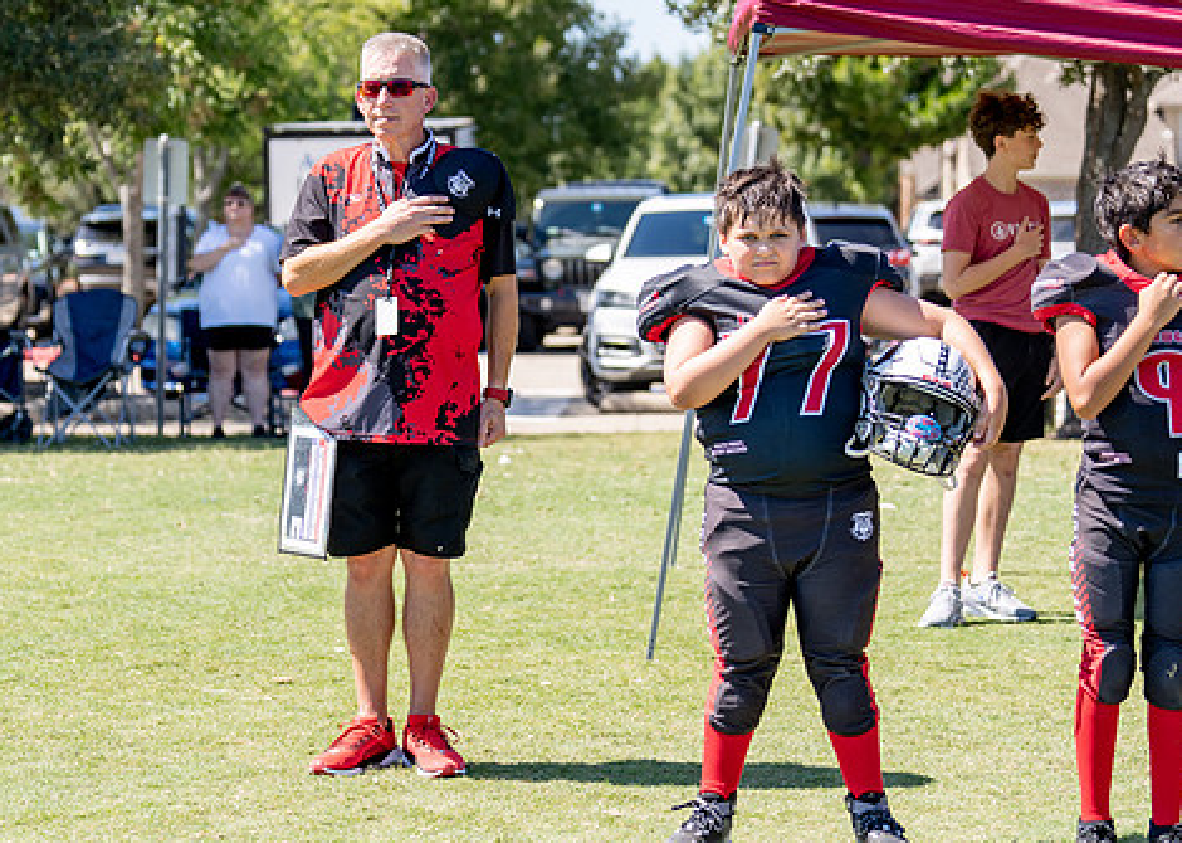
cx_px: 442
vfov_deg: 13.3
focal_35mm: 108
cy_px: 366
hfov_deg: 18.5
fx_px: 3623
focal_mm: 70
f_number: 2.8
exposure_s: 1/1250
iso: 100
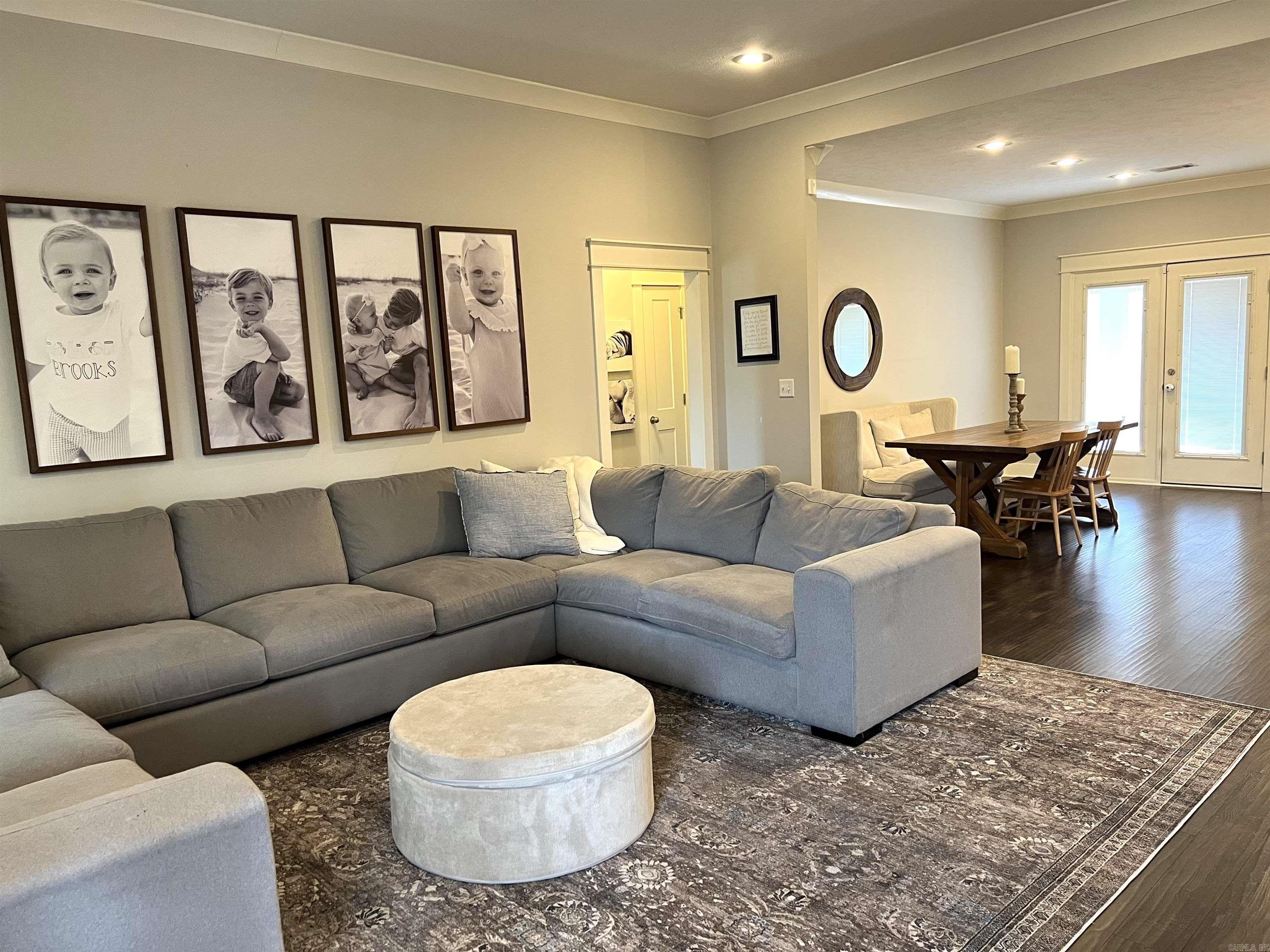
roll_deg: +2.8
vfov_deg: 53.1
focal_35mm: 26
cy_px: 476
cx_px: 635
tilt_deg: -8.2
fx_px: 954
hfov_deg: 67.3
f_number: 1.5
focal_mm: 5.7
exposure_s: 1/60
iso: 200
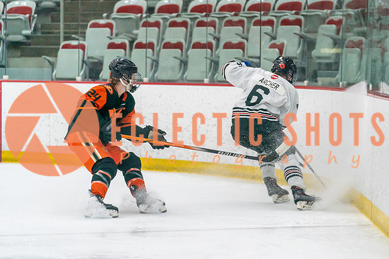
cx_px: 236
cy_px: 145
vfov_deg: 7.8
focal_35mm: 176
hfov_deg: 11.7
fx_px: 1903
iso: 3200
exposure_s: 1/1250
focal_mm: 140
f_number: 2.8
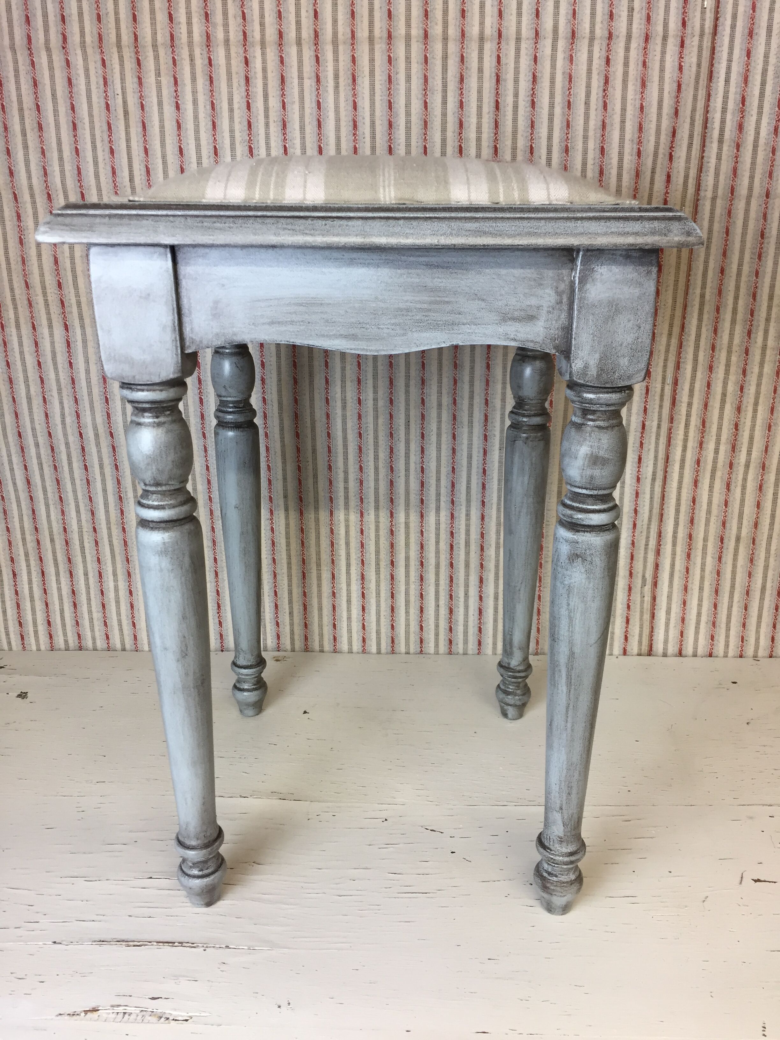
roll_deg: +0.9
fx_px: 871
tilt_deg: -18.0
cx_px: 390
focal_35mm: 29
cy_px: 520
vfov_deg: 61.7
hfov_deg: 48.2
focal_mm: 4.15
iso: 32
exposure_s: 1/33
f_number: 2.2
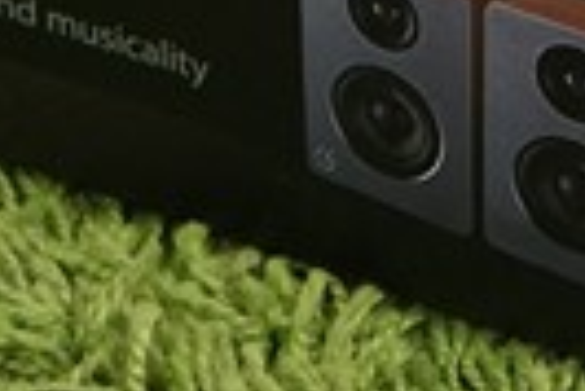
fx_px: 6377
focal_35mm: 392
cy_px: -742
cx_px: 251
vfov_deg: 3.4
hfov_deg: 5.3
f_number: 8
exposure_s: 1/60
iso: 1600
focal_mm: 58
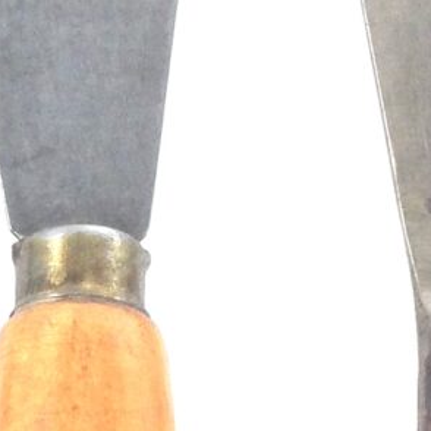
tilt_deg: -74.4
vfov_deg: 9.8
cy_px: 303
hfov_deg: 9.6
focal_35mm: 179
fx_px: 2521
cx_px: -130
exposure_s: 1/100
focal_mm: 3.3
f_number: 2.4
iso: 40
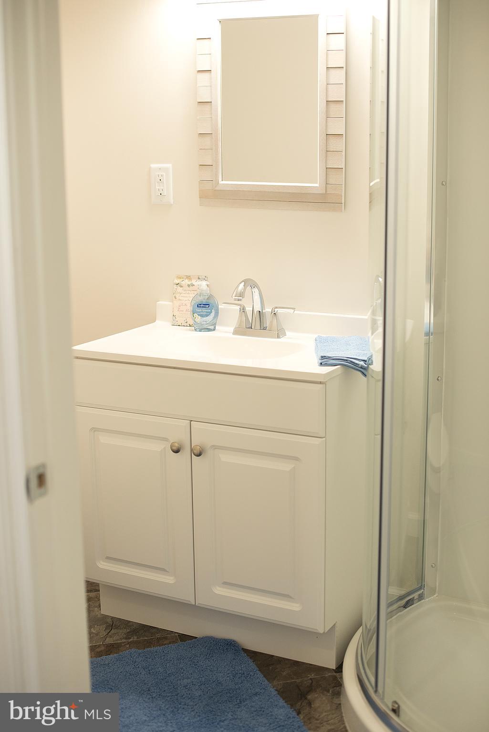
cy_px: 366
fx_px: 1018
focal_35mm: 50
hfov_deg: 27.0
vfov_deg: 39.6
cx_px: 244
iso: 1250
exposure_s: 1/320
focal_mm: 50
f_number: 2.5
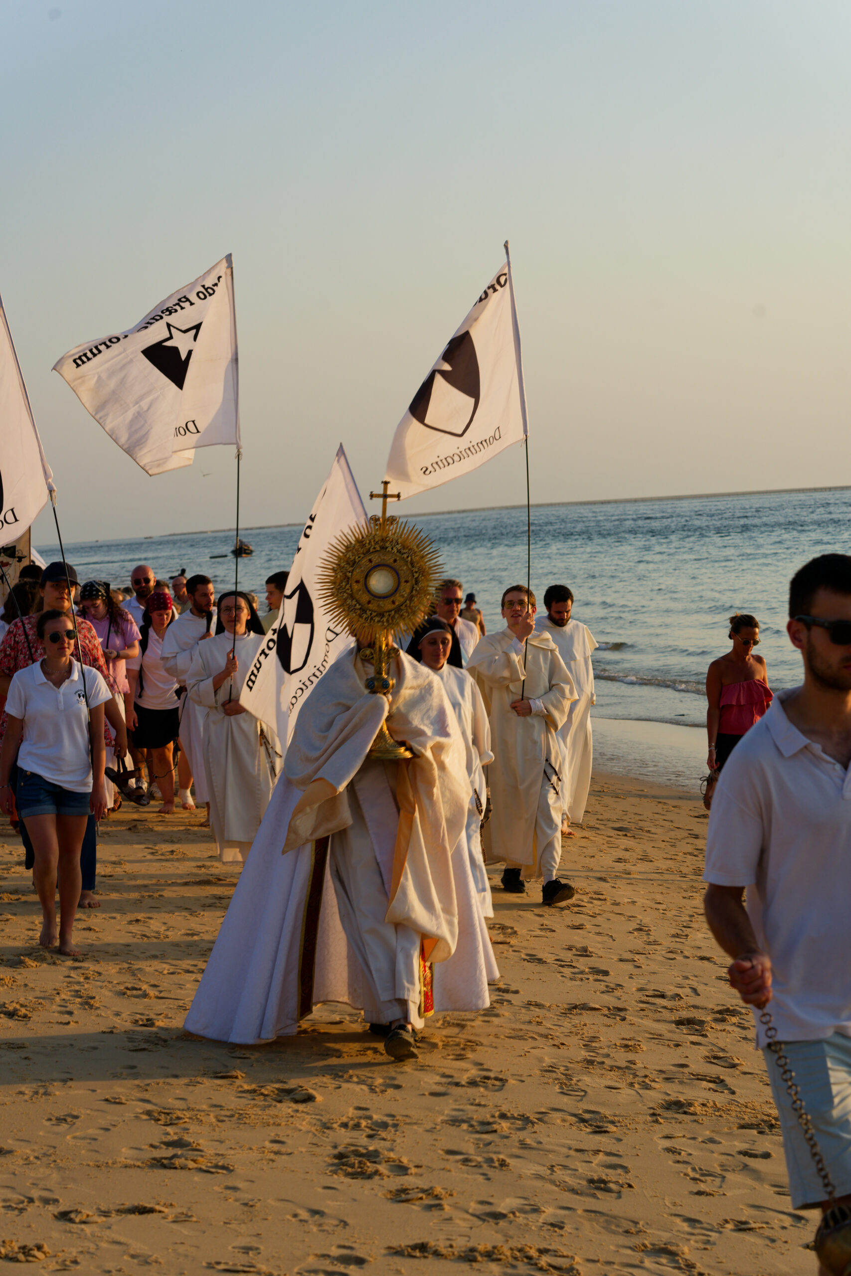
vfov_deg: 27.7
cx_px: 426
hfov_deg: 18.7
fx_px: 2588
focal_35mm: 73
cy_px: 638
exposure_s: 1/250
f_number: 8
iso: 100
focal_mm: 73
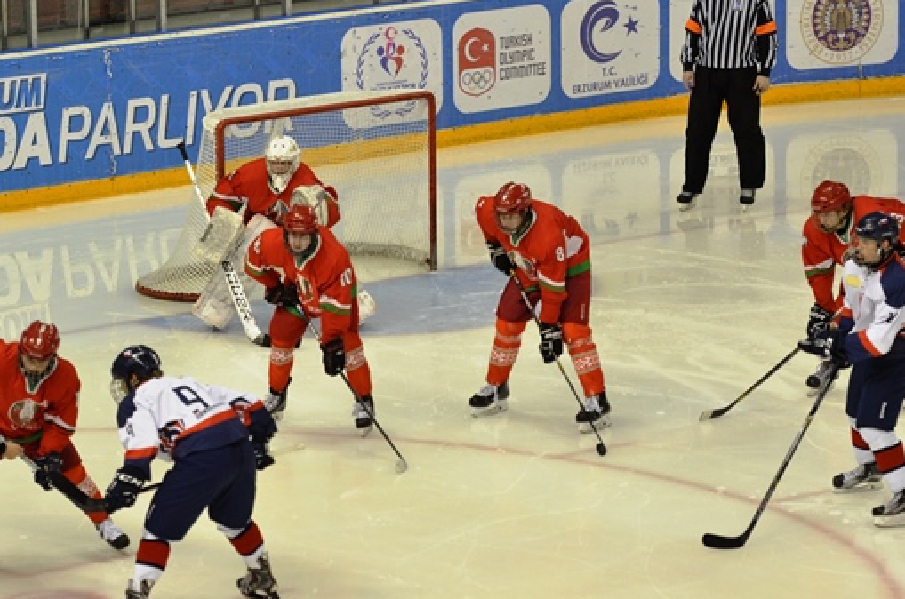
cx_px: 363
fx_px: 5769
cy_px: 251
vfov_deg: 5.9
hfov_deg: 9.0
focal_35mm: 230
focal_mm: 122
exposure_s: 1/640
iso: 1250
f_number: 2.8
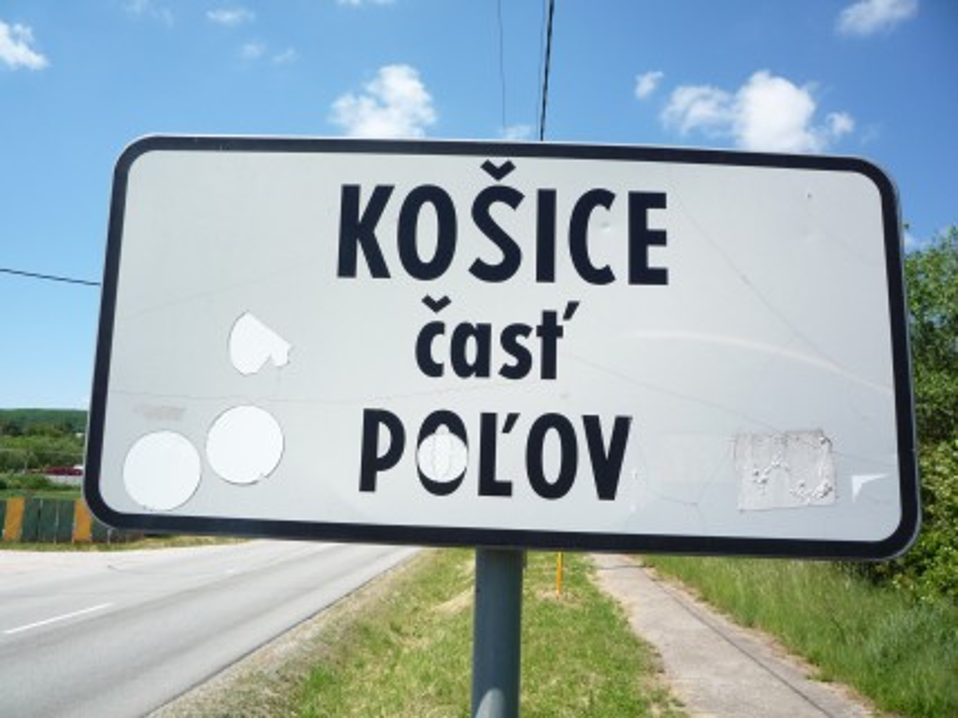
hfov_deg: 60.0
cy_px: 359
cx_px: 479
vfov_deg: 46.8
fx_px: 830
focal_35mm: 30
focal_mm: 5.2
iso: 100
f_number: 4.5
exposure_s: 1/400
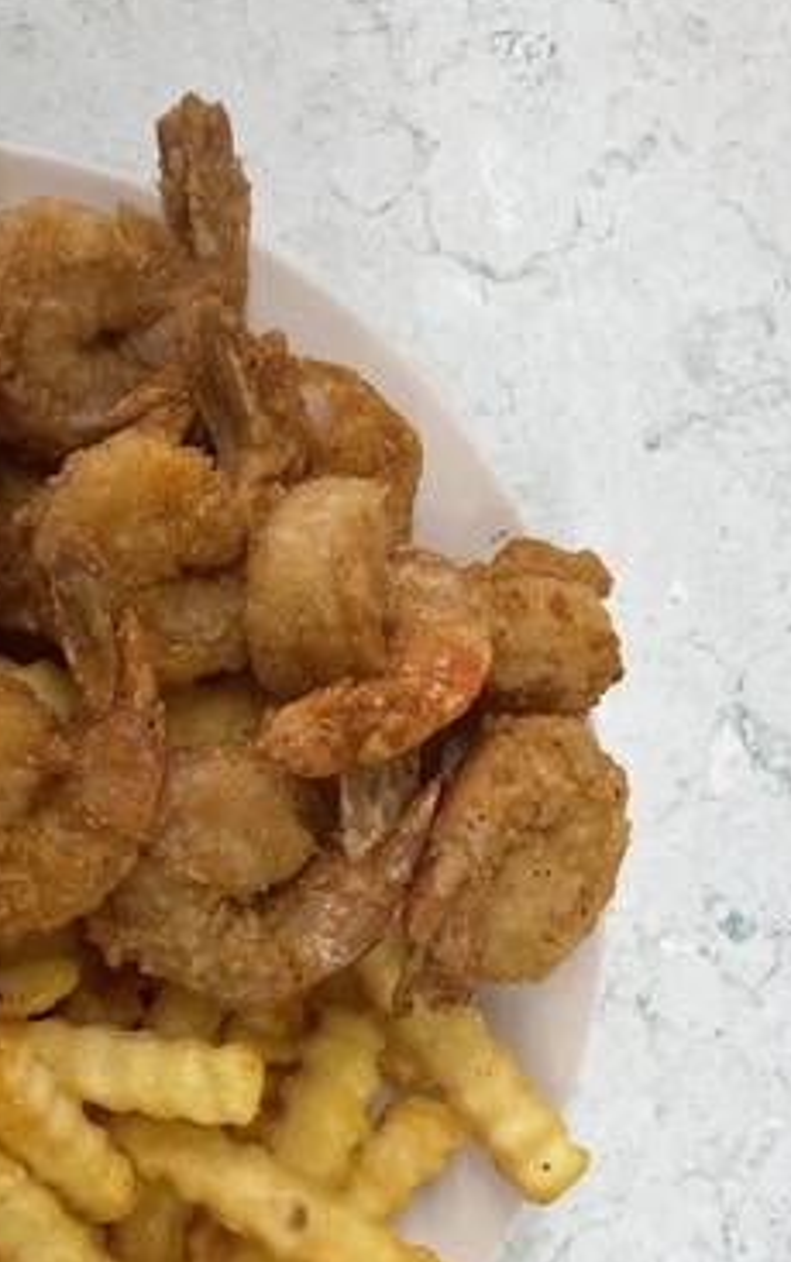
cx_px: 65
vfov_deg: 36.8
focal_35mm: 55
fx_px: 1893
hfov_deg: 22.9
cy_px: 741
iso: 64
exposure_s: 1/120
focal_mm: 4.2
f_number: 1.6
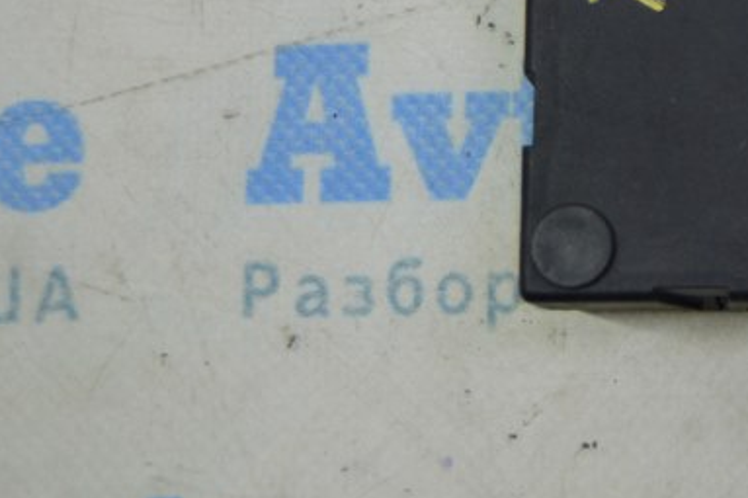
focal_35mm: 124
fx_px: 2582
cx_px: 965
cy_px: -71
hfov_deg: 15.7
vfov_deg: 10.9
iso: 560
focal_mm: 31
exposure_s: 1/60
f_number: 4.2
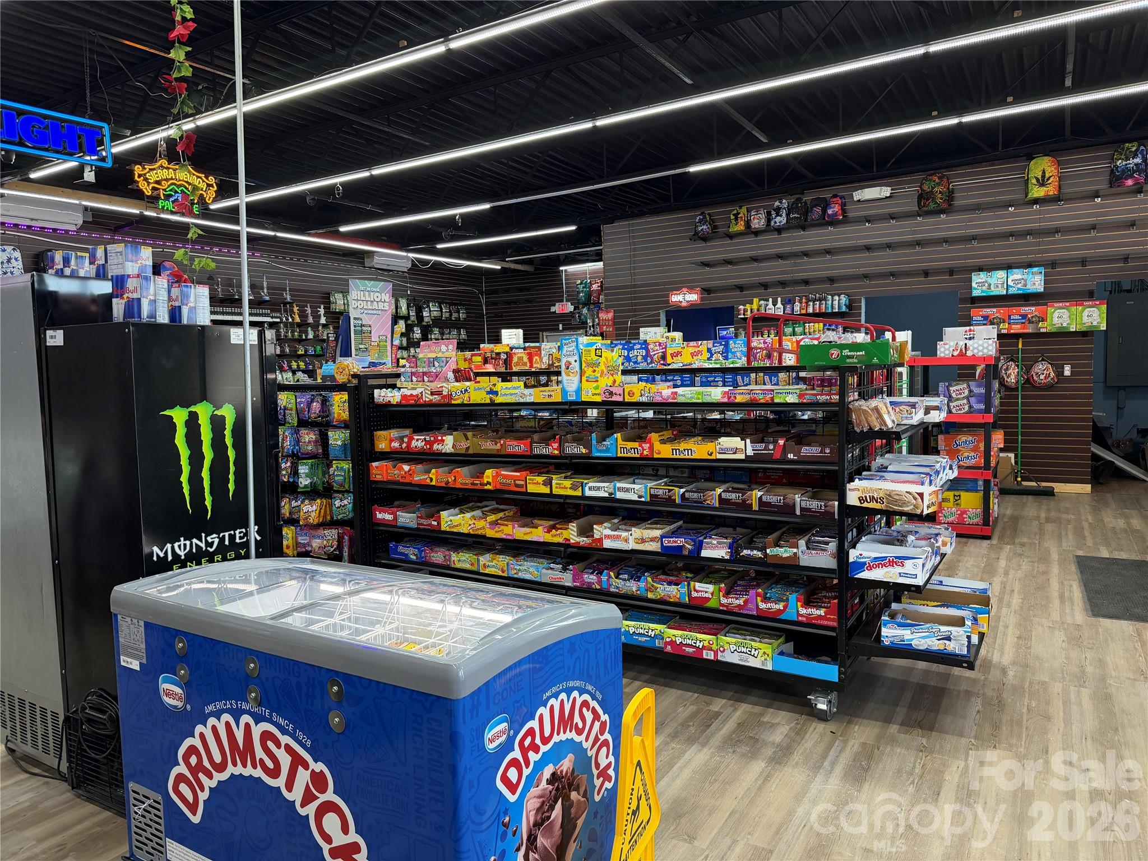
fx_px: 796
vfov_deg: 56.8
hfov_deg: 71.6
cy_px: 430
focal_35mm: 24
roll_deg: +1.6
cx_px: 574
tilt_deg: -4.2
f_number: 1.78
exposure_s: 1/151
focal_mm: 6.76
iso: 200
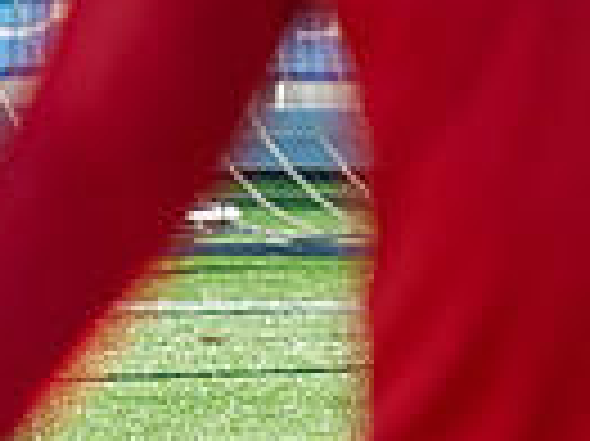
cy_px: -302
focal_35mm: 899
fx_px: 15309
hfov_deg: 2.2
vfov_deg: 1.6
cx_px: -626
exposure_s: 1/1250
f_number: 3.2
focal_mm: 200
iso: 180
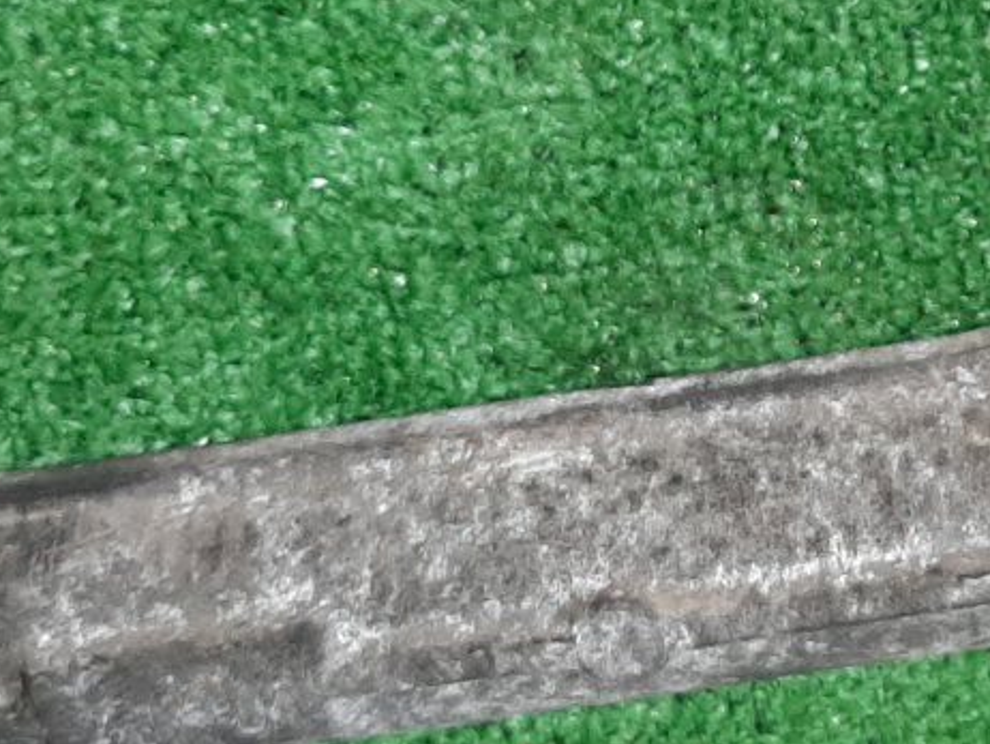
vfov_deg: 18.1
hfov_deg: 22.8
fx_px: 2318
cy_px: 154
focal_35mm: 81
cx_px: 1063
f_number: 1.7
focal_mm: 3.93
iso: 133
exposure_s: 1/50
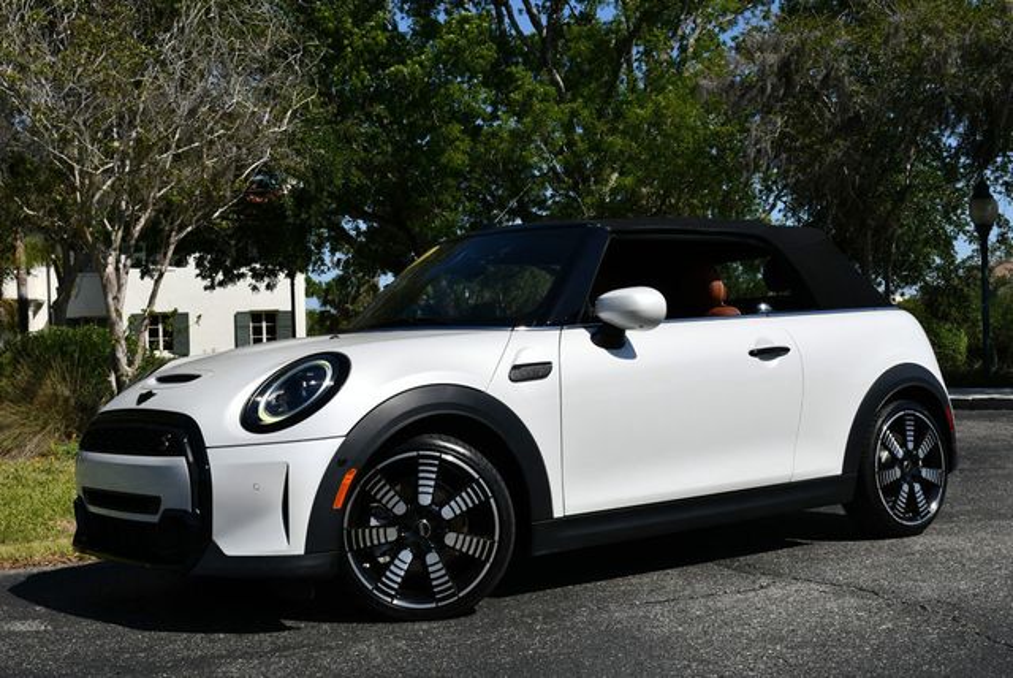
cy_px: 339
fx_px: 1352
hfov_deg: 41.1
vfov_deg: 28.1
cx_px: 506
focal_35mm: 48
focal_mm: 24
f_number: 10
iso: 100
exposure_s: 1/400
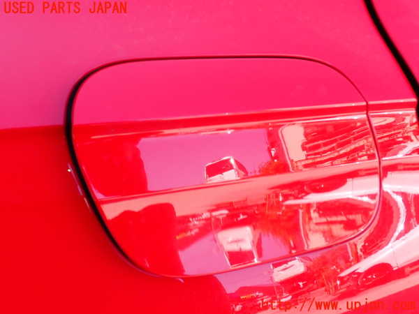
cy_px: 157
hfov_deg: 60.0
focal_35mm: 30
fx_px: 363
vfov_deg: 46.8
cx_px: 210
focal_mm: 5.4
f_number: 3.2
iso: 100
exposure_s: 1/200
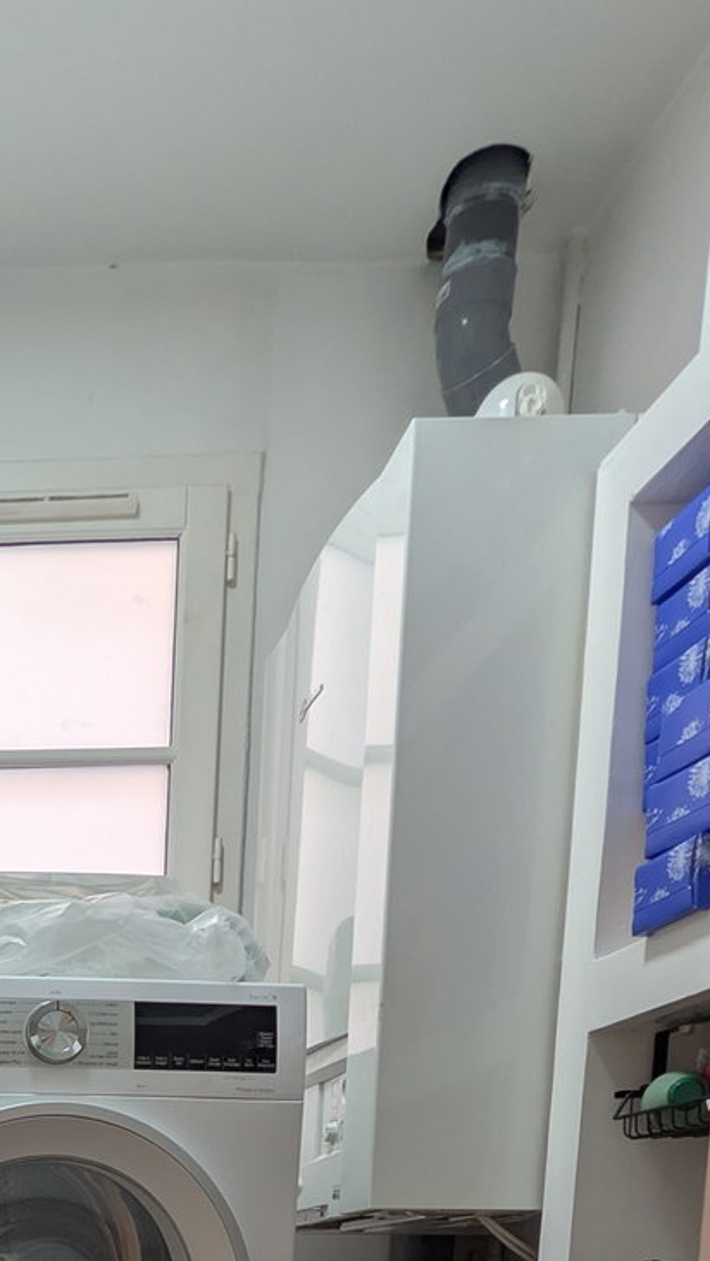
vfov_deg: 39.6
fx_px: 1271
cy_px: 1481
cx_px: -178
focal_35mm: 38
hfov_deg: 27.0
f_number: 1.7
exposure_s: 1/74.2
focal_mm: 2.02
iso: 53
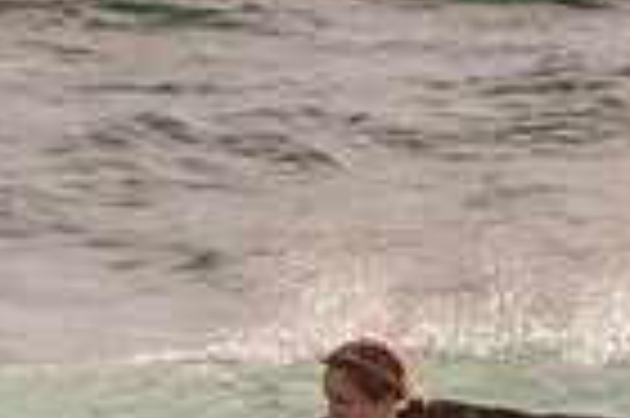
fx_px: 44450
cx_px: 220
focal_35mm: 2543
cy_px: 633
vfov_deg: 0.5
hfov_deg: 0.8
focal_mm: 500
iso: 140
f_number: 5.6
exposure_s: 1/2000
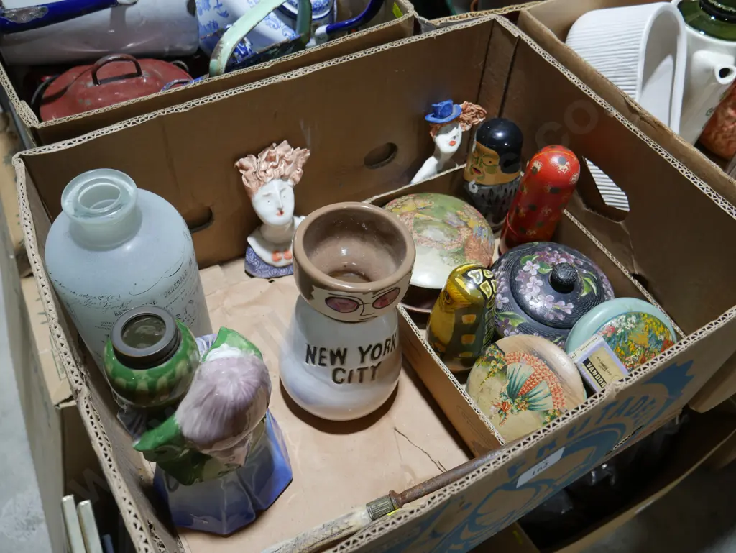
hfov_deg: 59.9
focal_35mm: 30
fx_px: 638
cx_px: 368
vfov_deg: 46.8
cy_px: 276
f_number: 3.6
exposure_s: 1/60
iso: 250
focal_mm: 15
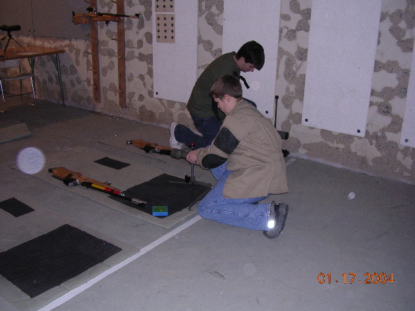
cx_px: 208
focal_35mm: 38
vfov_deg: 37.7
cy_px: 156
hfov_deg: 49.0
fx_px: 456
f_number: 2.8
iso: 224
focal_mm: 5.8
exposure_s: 1/60.1
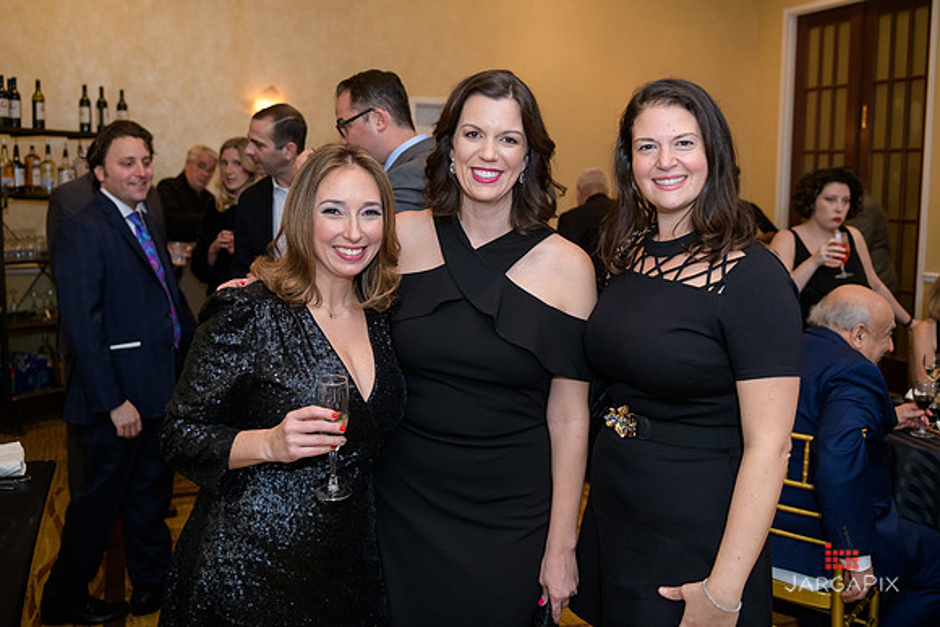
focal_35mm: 35
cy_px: 250
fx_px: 910
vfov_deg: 37.9
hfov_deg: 54.6
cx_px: 470
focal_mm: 29
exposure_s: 1/100
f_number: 3.2
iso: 1600
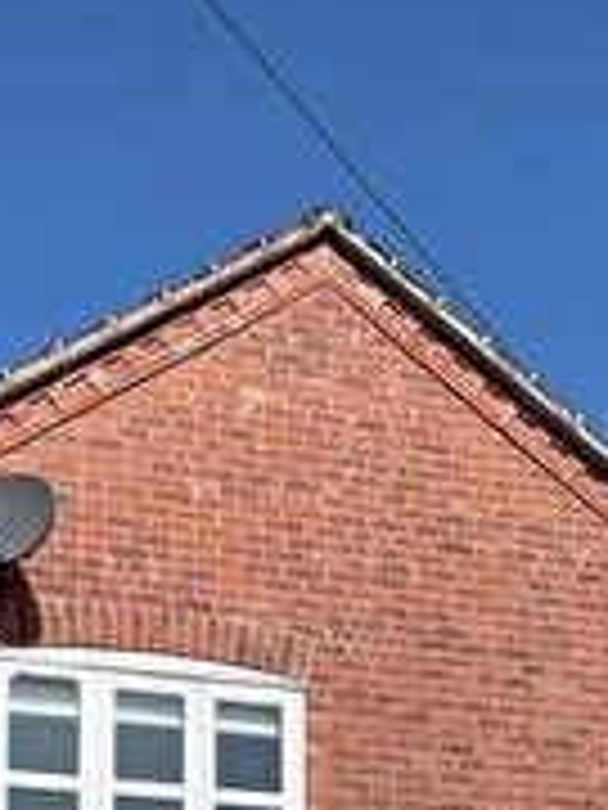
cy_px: 1123
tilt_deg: +8.4
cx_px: 284
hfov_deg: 19.4
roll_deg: -0.2
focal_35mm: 76
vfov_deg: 22.3
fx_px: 1780
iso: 32
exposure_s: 1/5051
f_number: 1.6
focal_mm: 4.2
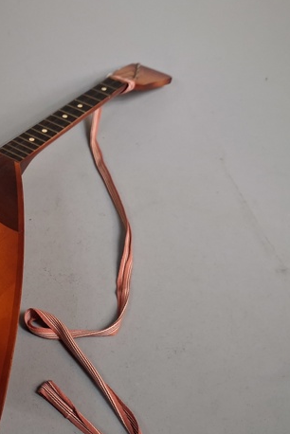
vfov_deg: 40.2
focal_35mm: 49
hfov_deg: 26.1
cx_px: -3
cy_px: 256
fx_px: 591
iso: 400
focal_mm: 4
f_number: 1.8
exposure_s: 1/100
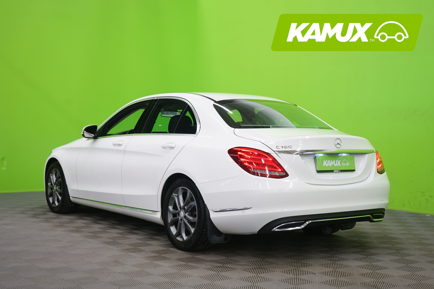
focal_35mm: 50
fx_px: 603
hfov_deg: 39.6
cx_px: 217
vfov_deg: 27.0
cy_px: 144
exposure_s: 1/8
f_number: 5
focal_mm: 50
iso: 400
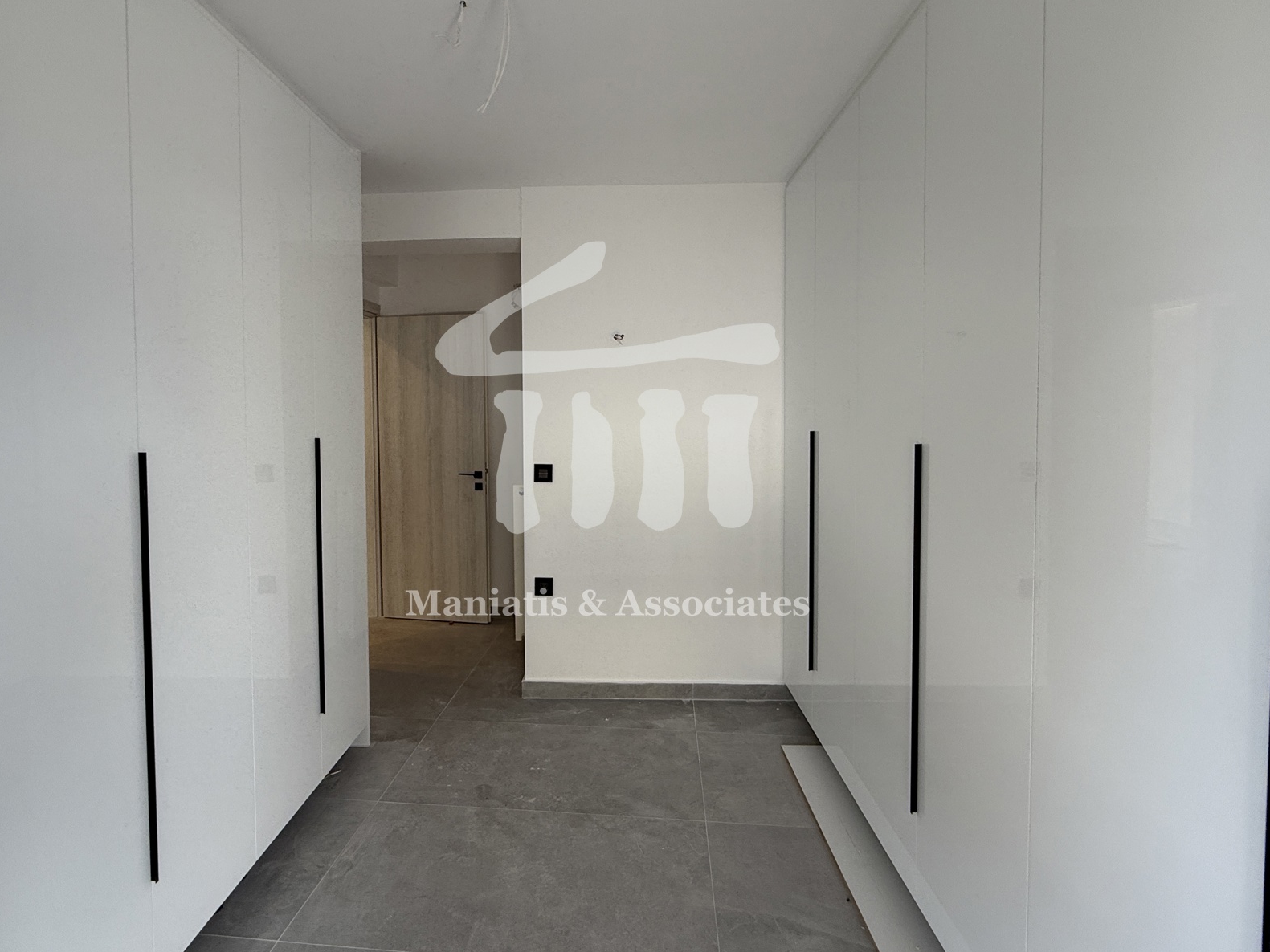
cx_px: 606
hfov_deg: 91.0
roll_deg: -1.0
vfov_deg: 74.5
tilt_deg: -3.0
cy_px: 429
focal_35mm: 17
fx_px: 624
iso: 100
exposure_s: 1/99
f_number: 2.2
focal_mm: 2.22
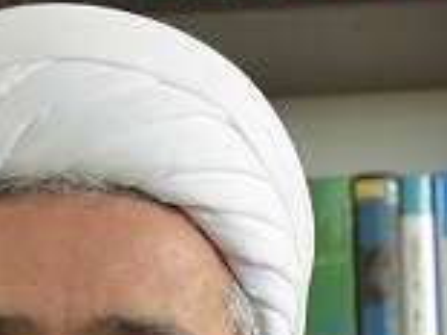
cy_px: 500
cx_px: 12
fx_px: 3794
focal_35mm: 294
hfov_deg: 6.7
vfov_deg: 5.0
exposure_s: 1/60
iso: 800
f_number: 4.5
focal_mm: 42
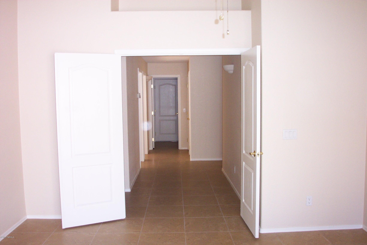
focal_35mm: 35
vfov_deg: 37.9
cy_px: 122
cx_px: 184
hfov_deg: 54.4
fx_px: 357
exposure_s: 1/30
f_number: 2.8
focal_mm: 7.5
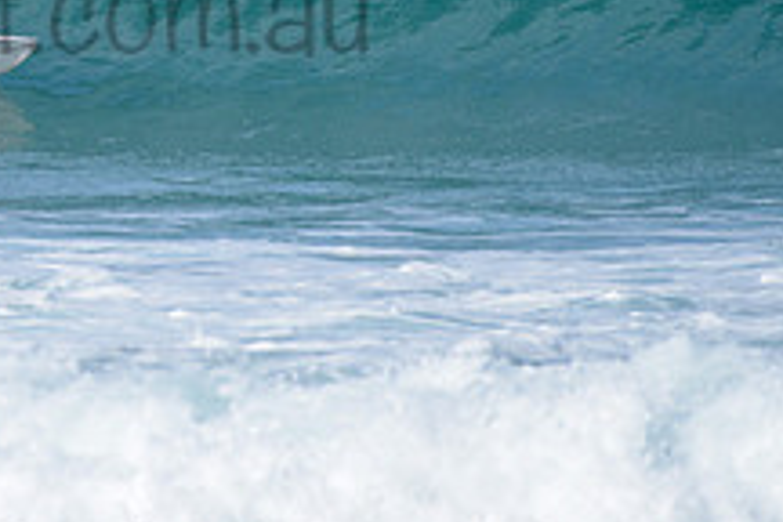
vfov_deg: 1.0
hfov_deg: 1.5
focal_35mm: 1342
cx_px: -14
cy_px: -31
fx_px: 29186
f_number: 6.3
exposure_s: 1/2500
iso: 250
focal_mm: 500
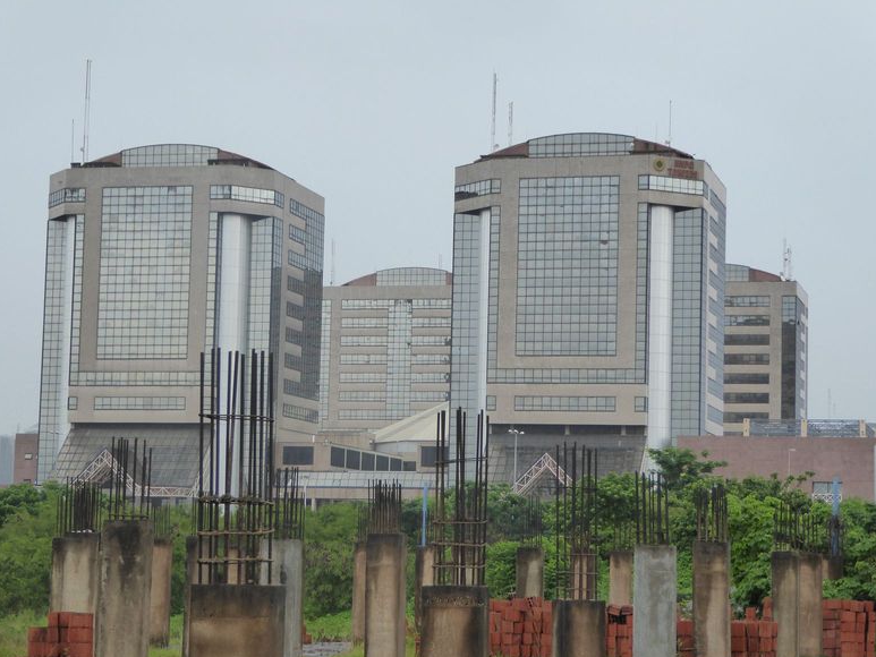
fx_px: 2227
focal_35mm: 88
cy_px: 339
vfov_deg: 16.8
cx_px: 433
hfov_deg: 22.3
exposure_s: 1/200
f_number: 4.7
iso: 160
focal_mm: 14.1
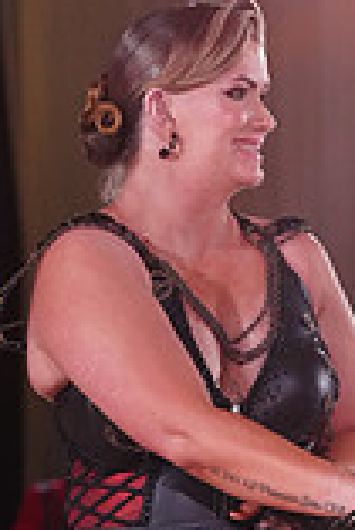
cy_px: 689
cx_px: 509
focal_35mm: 321
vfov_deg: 6.4
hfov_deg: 4.3
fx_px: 4737
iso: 2500
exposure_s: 1/400
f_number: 4
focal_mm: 87
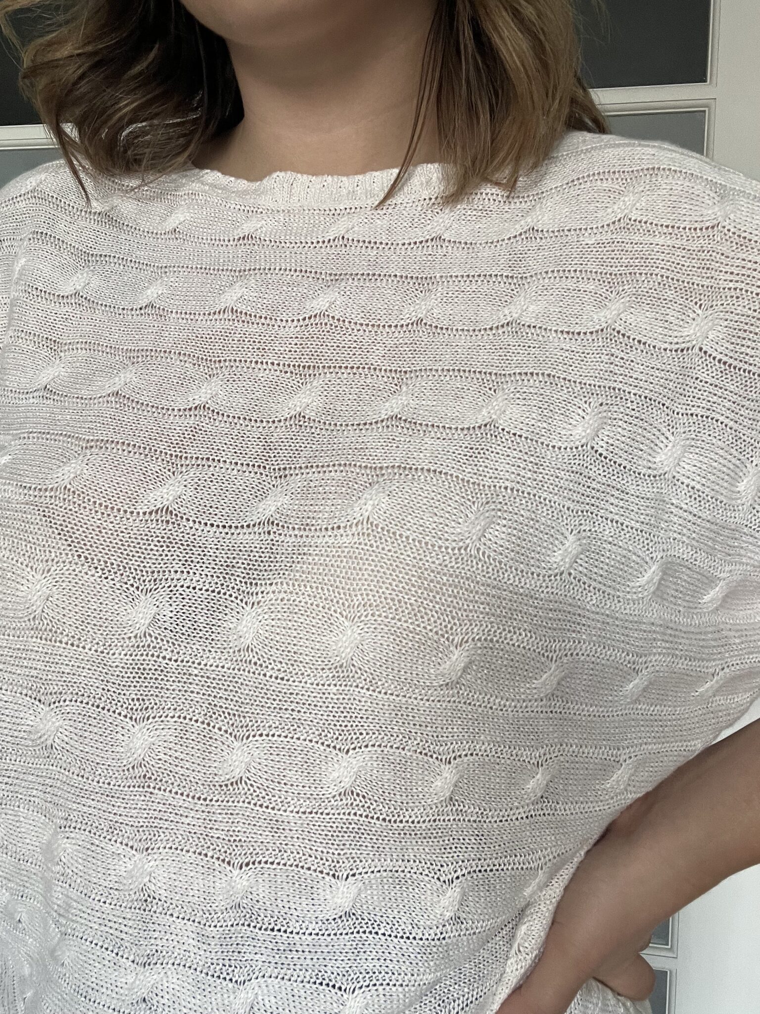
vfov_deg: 60.0
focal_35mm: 30
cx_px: 380
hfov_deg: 46.8
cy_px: 507
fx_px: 878
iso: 125
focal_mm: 2.71
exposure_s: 1/60
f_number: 2.2
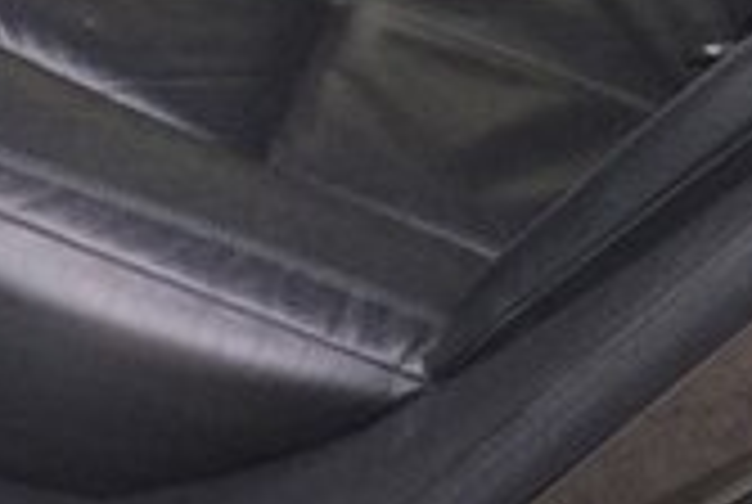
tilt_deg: -26.1
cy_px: -394
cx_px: 360
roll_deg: -3.8
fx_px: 2490
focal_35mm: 119
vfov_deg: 10.8
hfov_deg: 17.2
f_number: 2.2
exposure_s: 1/33
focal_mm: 4.15
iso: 50
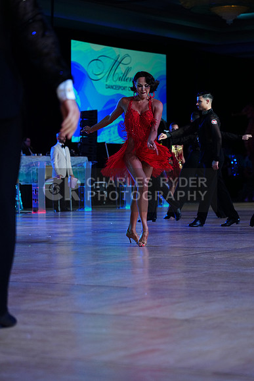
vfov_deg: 19.5
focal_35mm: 105
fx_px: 1111
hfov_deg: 13.0
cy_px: 190
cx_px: 127
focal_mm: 105
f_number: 4
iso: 2500
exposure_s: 1/400
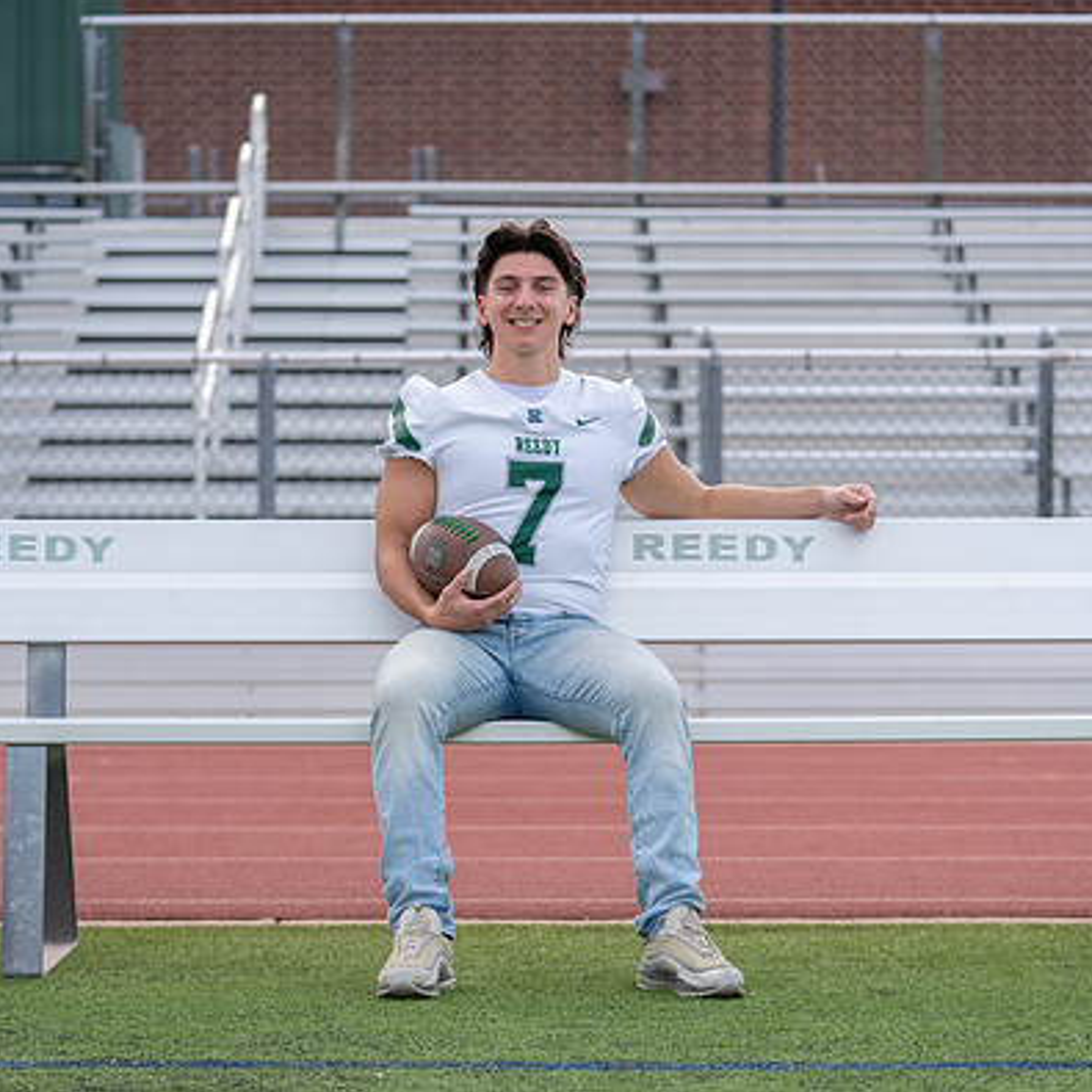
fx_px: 3890
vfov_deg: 16.0
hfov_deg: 16.0
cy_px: 586
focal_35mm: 109
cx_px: 465
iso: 100
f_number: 2.8
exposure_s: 1/500
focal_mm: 79
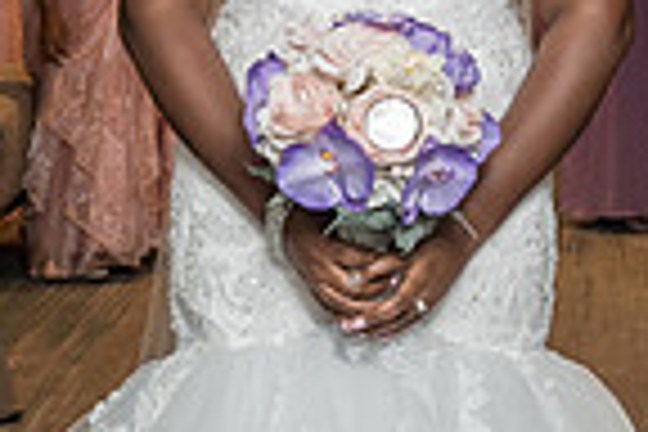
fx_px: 3852
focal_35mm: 214
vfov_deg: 6.3
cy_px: -273
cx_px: 653
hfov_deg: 9.5
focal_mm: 45
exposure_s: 1/200
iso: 2000
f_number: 7.1
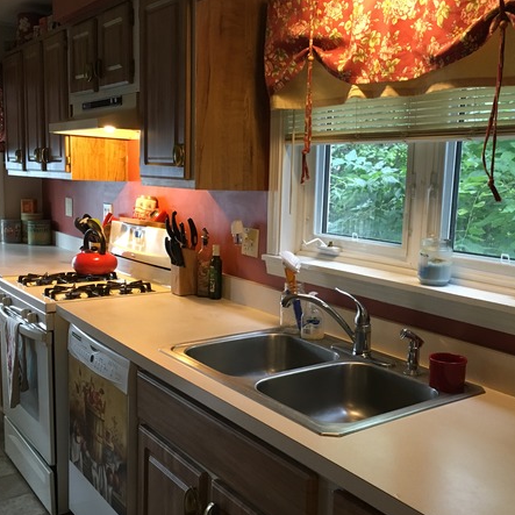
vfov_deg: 44.9
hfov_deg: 44.8
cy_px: 267
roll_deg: -2.4
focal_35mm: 37
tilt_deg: -8.7
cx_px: 300
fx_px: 623
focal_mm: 4.15
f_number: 2.2
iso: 125
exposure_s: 1/30
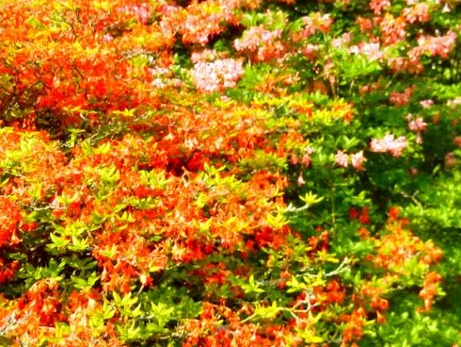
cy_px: 224
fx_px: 946
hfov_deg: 27.4
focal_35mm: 71
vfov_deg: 20.7
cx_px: 230
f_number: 3.6
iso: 160
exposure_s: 1/738
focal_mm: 6.2
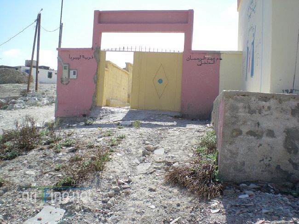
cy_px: 112
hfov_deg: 49.0
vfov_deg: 37.7
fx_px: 328
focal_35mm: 38
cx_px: 150
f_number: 4.6
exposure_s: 1/310
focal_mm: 6.3
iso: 50
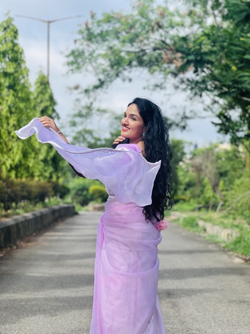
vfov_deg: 25.3
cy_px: 167
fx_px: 741
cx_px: 125
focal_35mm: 77
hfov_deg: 19.1
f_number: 2.8
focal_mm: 9
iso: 32
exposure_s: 1/391
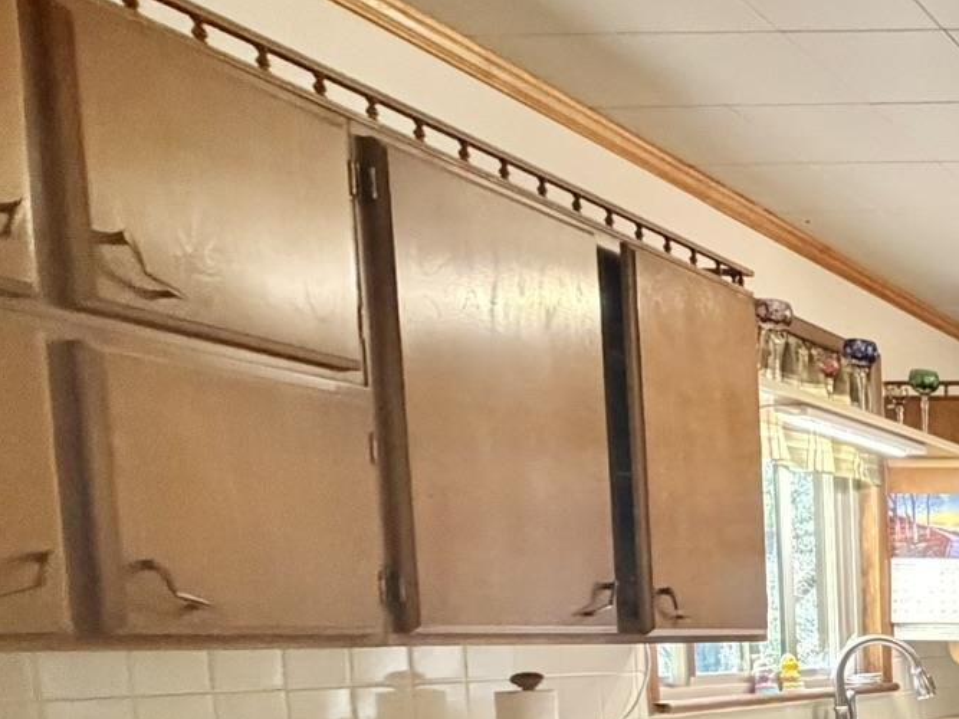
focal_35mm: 43
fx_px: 1191
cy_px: 735
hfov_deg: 27.8
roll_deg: +0.6
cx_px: 1468
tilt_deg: -5.2
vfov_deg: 30.9
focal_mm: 2.22
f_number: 2.2
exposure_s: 1/60
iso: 640
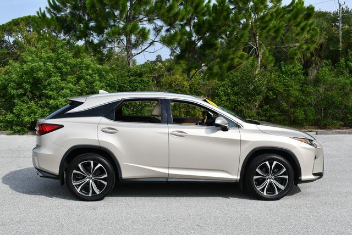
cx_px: 176
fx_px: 470
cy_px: 118
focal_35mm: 48
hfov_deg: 41.1
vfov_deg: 28.1
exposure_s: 1/320
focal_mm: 24
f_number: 8
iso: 100
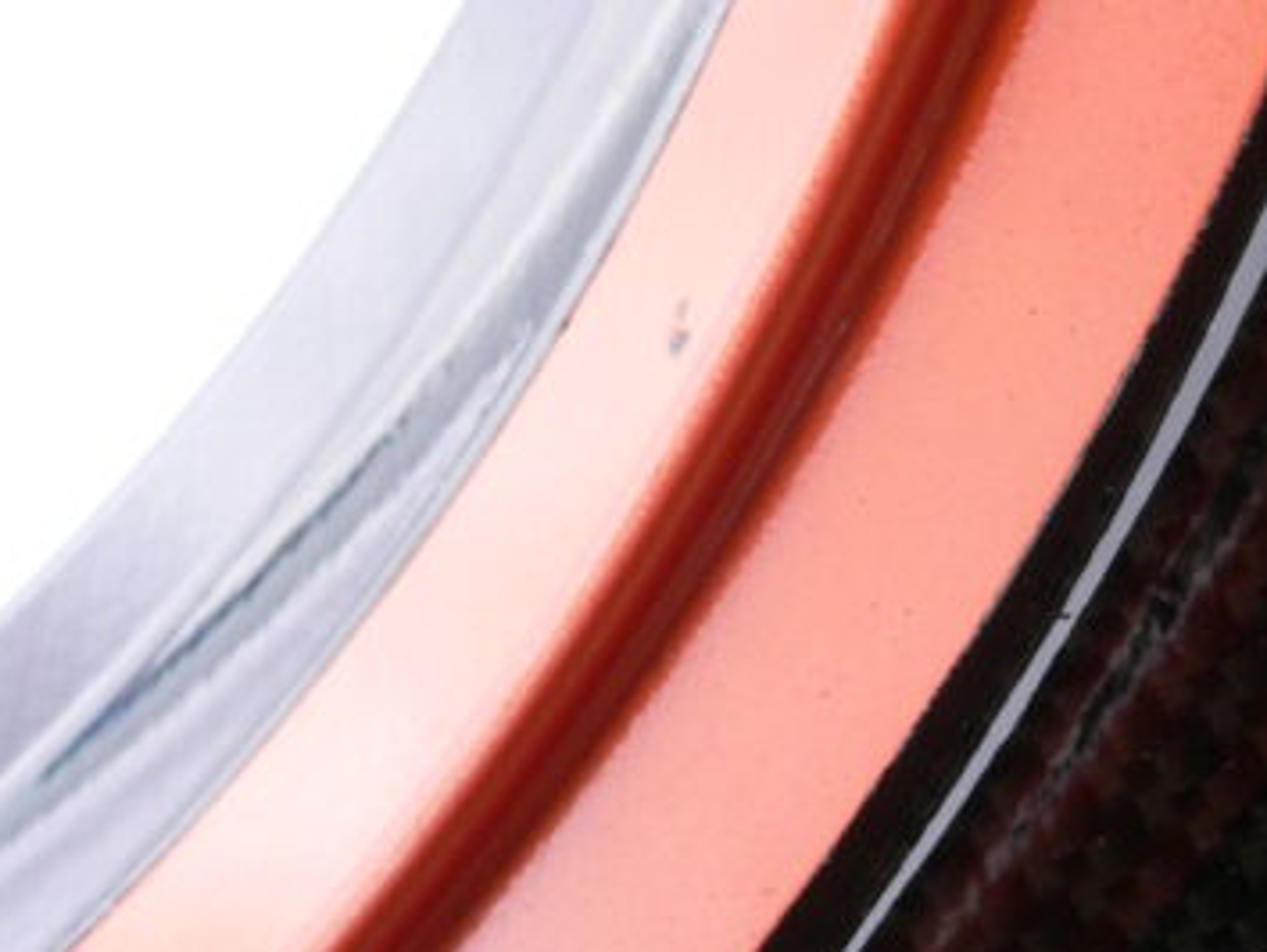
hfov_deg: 24.3
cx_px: 1013
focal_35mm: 79
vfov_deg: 18.7
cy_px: 501
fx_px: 2893
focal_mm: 5.8
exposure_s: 1/60
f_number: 2.8
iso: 100
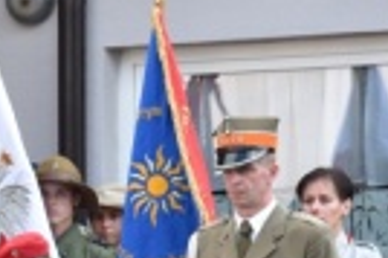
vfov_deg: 3.8
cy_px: 415
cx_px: -220
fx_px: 3821
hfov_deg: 5.7
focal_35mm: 355
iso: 200
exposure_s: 1/100
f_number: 5
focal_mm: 95
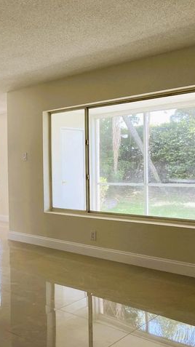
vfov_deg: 52.8
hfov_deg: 27.8
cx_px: -32
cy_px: 174
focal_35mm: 38
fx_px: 350
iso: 64
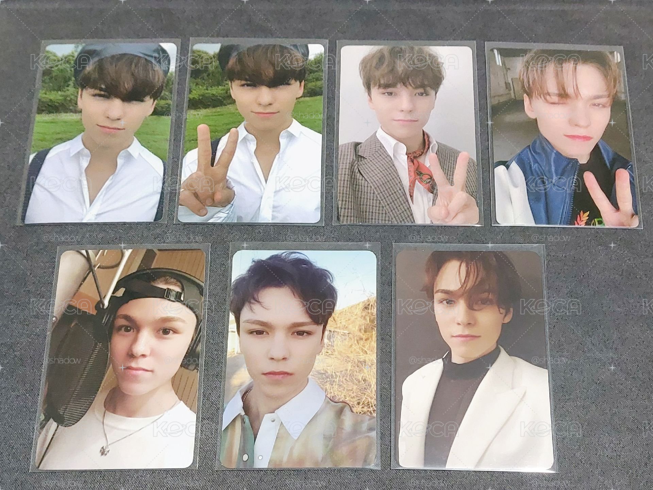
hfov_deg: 69.4
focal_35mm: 25
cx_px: 326
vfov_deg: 54.9
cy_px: 245
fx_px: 472
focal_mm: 5.23
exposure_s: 1/40
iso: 400
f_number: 1.8
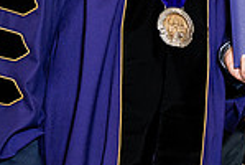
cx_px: 215
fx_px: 1773
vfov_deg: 5.3
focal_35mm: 260
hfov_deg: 7.9
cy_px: -45
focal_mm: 67
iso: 1250
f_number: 4
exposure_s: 1/200
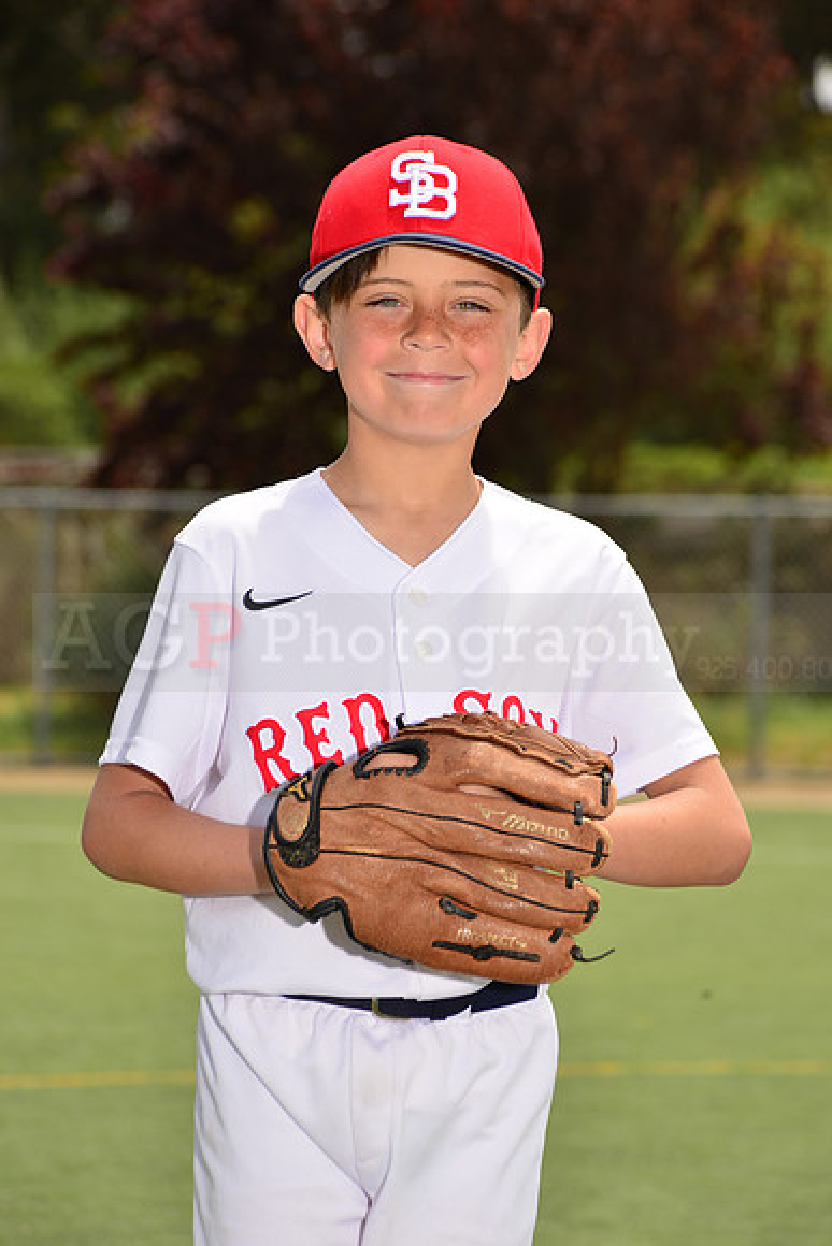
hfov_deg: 8.1
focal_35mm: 170
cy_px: 623
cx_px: 416
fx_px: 5889
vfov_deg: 12.1
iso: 125
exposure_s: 1/200
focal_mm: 170
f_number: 11
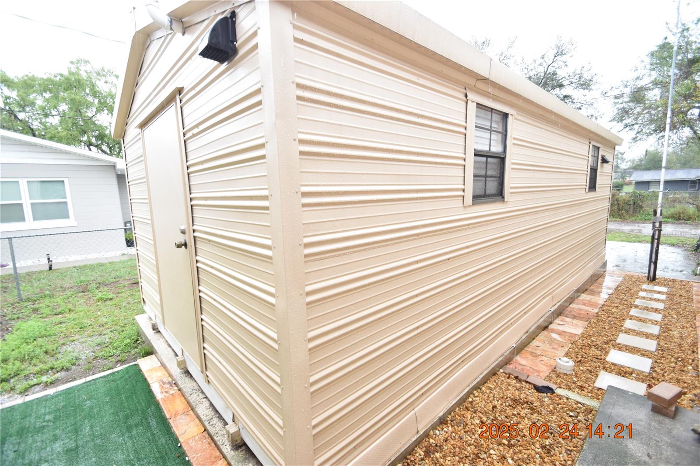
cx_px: 350
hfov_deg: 100.4
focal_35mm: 15
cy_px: 233
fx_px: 292
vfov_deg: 77.3
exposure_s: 1/80
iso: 400
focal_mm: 10
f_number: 4.5
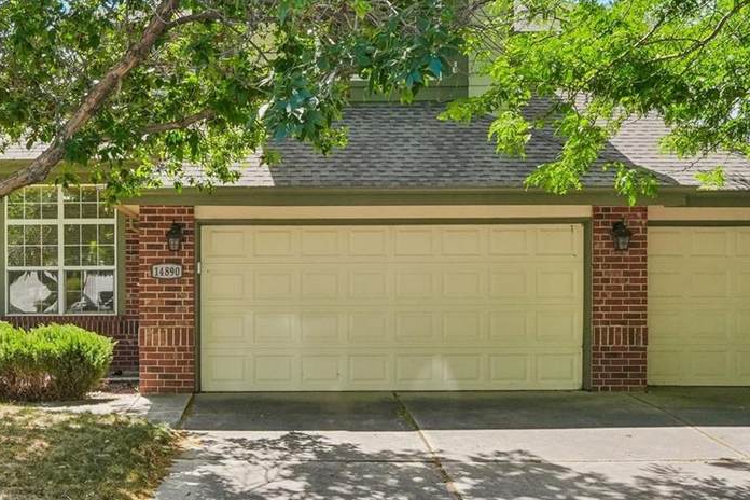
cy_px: 131
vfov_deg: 28.8
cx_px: 251
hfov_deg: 42.1
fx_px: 960
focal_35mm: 46
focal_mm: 16.7
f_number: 8
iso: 800
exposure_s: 1/640
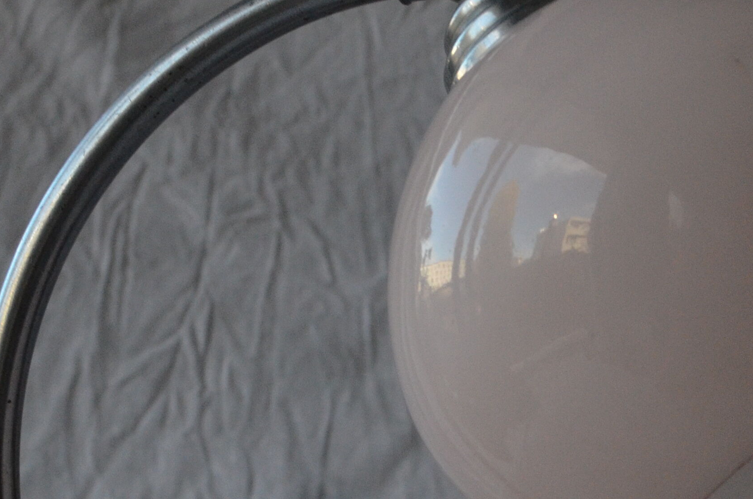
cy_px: 603
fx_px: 2024
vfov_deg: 13.6
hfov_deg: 20.4
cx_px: 742
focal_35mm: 97
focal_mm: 22
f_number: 8
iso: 1000
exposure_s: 1/250
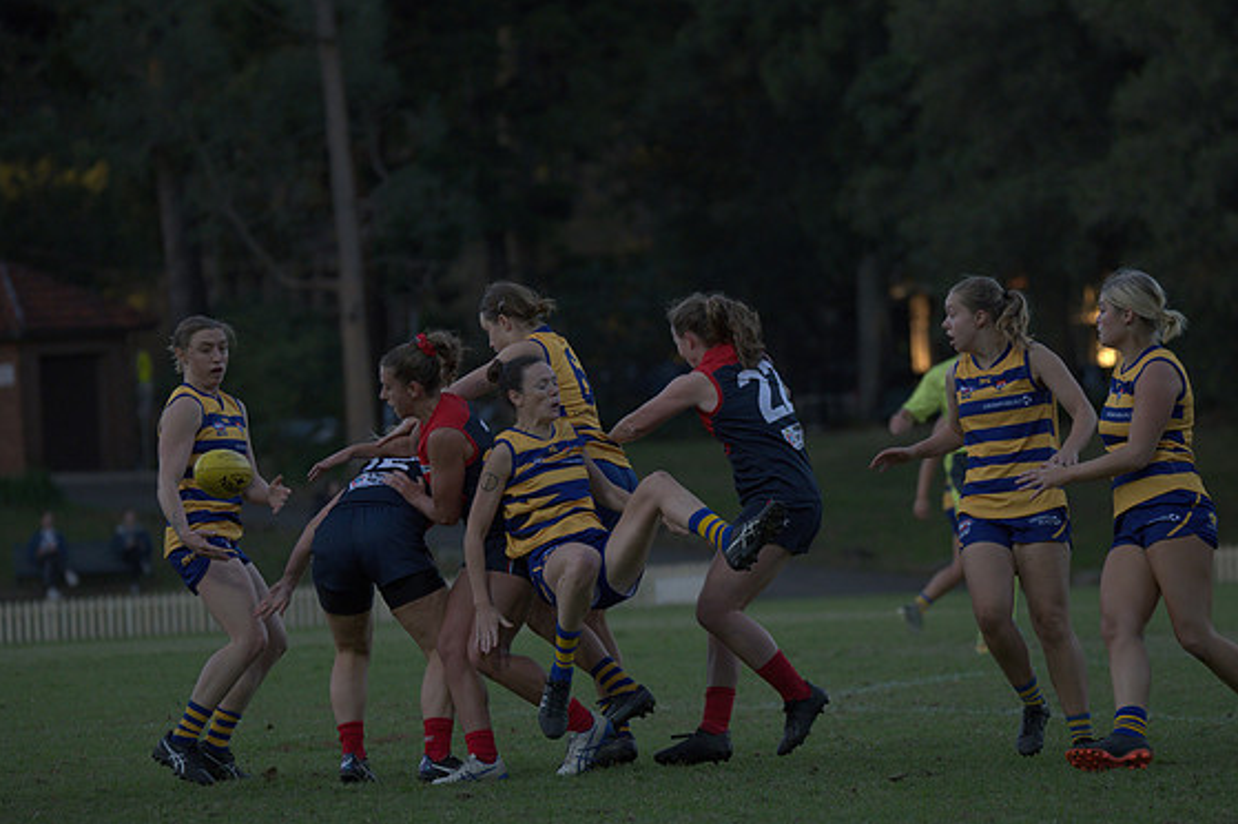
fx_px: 9279
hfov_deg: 7.6
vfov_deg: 5.1
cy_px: 421
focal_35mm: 270
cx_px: 622
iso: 3200
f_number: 5.6
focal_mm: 260
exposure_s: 1/1000
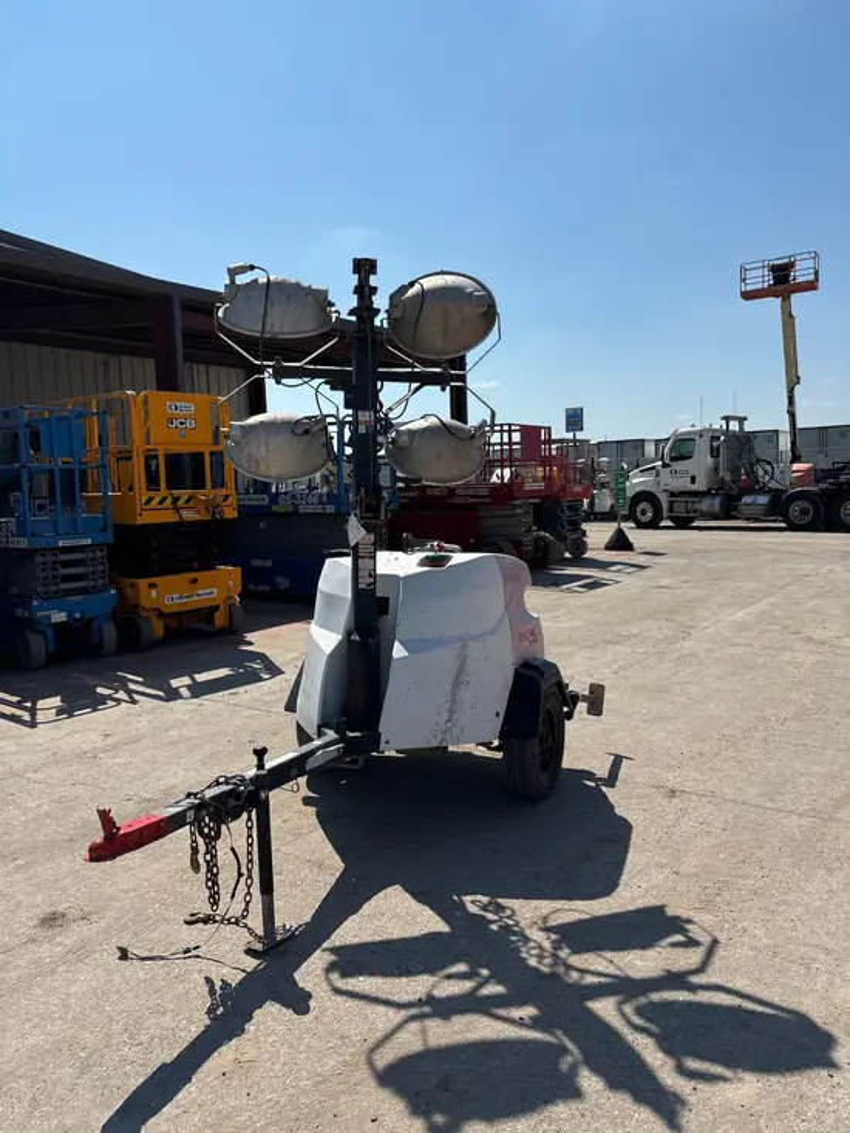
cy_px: 566
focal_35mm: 26
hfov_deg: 53.1
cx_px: 425
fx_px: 851
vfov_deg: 67.3
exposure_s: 1/5952
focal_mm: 5.96
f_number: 1.6
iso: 50
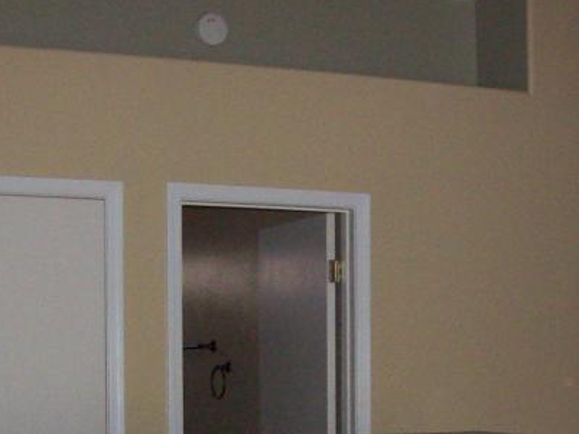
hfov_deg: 21.3
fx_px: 1539
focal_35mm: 92
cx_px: 302
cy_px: 480
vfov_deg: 15.6
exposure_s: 1/64
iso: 140
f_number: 2.7
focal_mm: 6
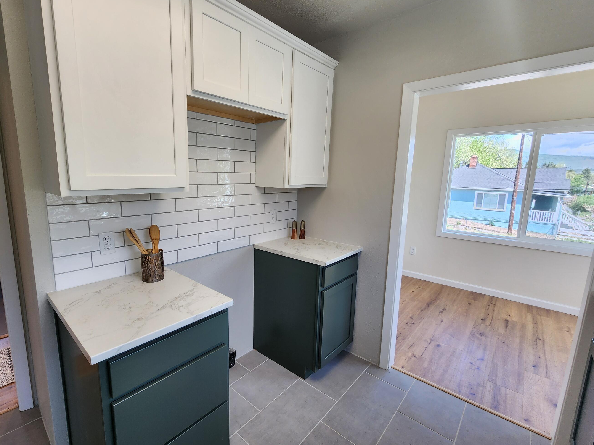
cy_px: 222
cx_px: 262
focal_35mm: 15
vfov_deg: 81.7
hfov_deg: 97.7
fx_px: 257
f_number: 2.2
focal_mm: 2.2
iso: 80
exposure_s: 1/120
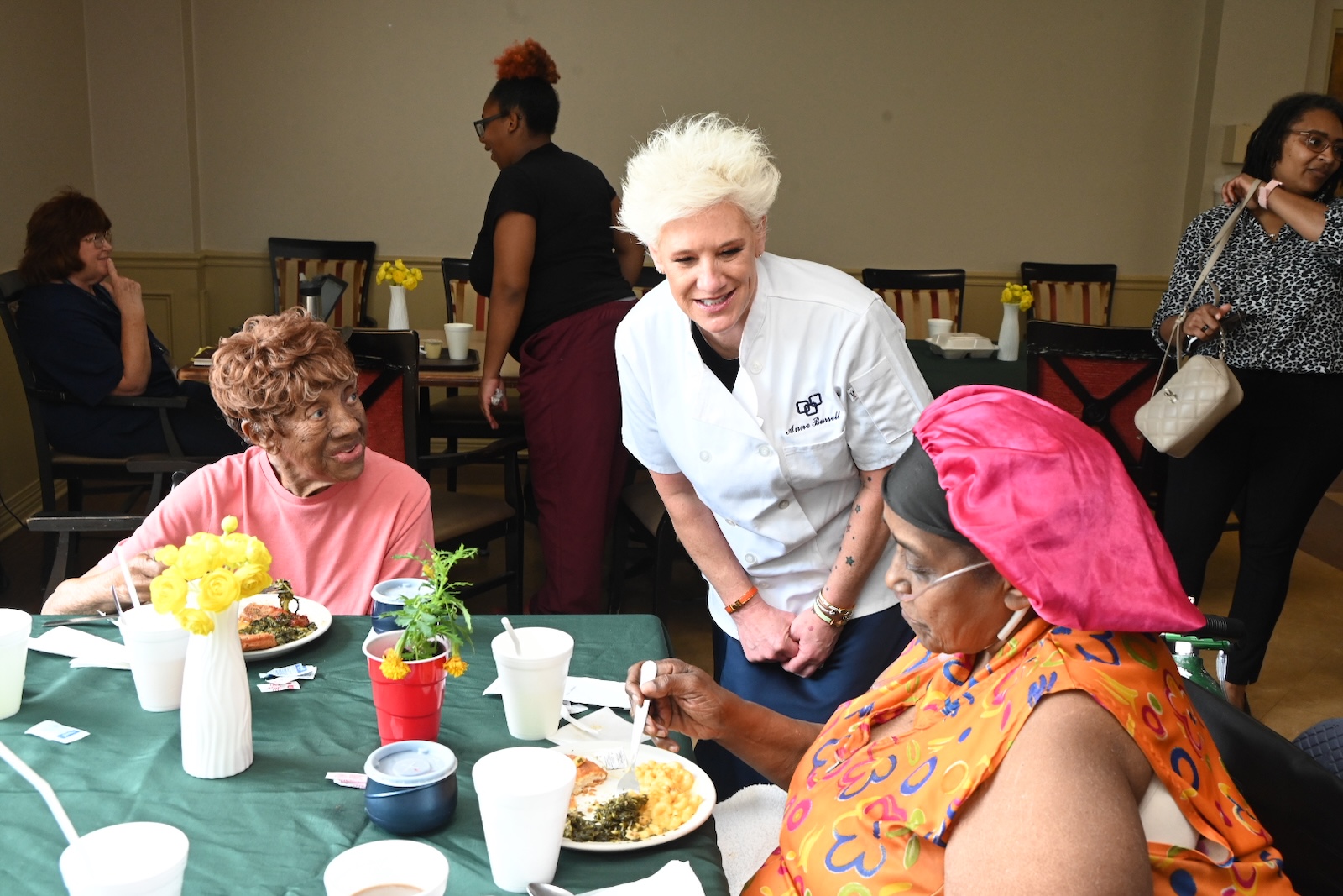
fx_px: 1306
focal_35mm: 35
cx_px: 672
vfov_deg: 37.9
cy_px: 448
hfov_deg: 54.4
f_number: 9
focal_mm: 35
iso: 2500
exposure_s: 1/125
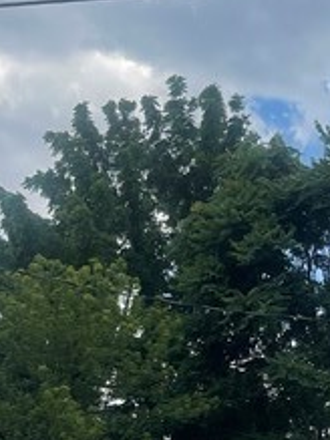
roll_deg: -1.0
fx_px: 1489
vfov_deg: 16.3
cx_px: 384
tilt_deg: +6.6
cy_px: 490
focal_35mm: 117
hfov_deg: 12.4
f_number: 1.6
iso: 32
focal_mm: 5.1
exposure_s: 1/3257
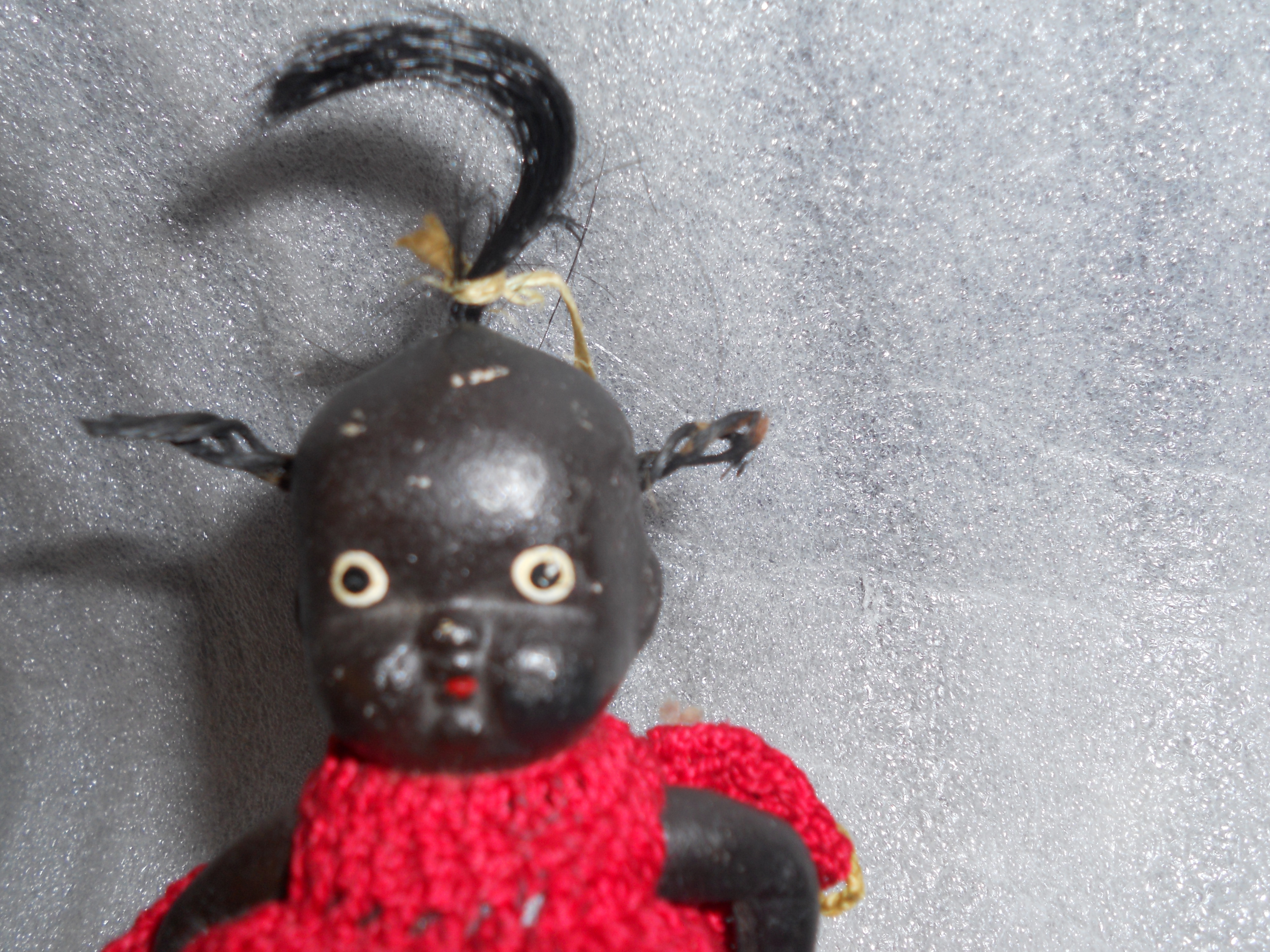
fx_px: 1174
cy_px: 476
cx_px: 635
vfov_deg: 44.2
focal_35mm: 32
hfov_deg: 56.8
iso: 80
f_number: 8.8
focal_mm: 5.8
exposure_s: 1/25
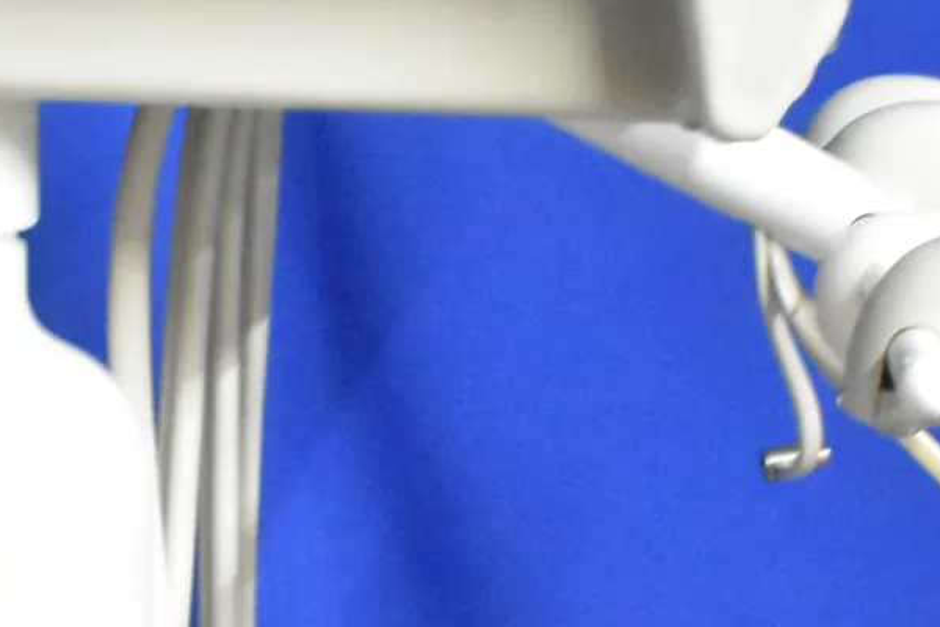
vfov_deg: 10.7
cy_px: 536
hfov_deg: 16.0
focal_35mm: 128
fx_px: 3342
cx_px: 417
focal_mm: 20
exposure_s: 1/60
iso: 9000
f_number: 8
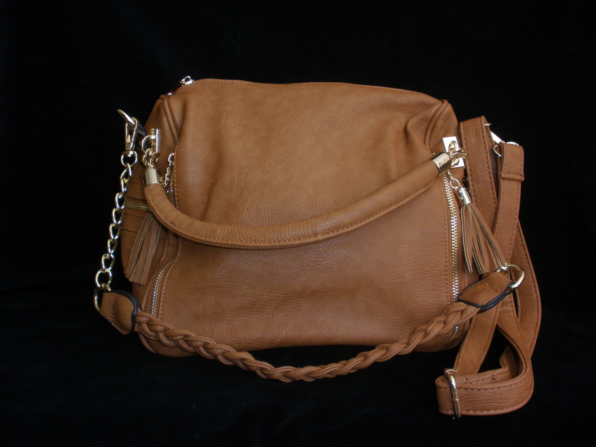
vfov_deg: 39.7
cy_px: 224
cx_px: 298
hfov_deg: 51.4
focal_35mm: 36
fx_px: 620
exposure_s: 1/30
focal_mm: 6.3
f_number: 3.5
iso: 160
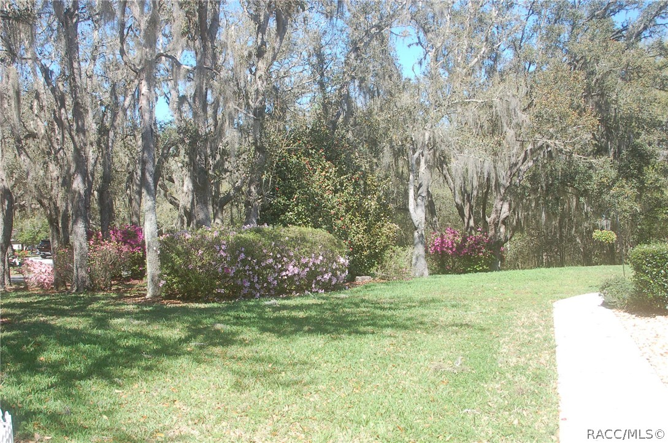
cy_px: 222
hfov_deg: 51.4
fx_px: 695
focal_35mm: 38
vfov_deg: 35.4
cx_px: 334
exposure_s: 1/200
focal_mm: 25
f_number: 7.1
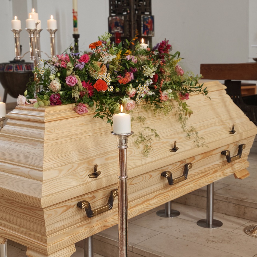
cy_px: 129
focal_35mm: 55
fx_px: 462
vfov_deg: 31.1
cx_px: 128
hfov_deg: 31.1
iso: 640
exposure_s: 1/50
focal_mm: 6.62
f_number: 1.67
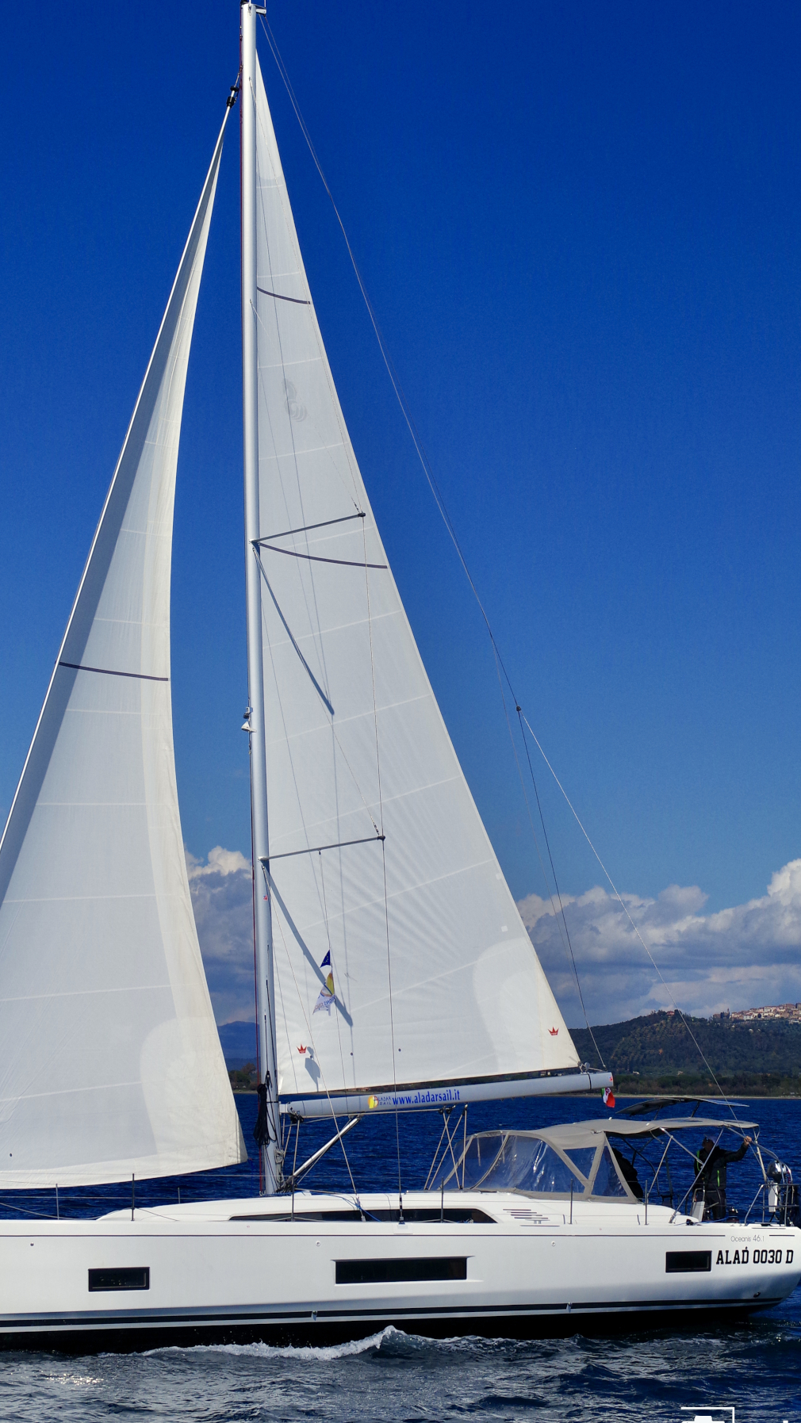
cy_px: 599
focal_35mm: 69
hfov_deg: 17.5
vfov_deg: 30.5
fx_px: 2605
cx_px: 309
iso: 200
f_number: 11
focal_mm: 36
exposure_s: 1/1250
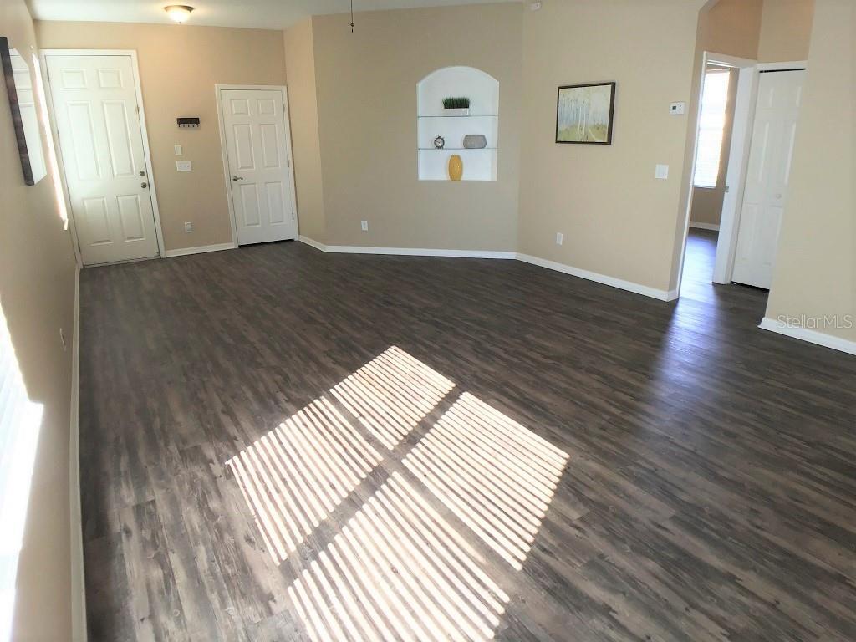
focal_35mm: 31
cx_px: 428
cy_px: 321
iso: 40
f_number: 2.4
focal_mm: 3.3
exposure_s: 1/30
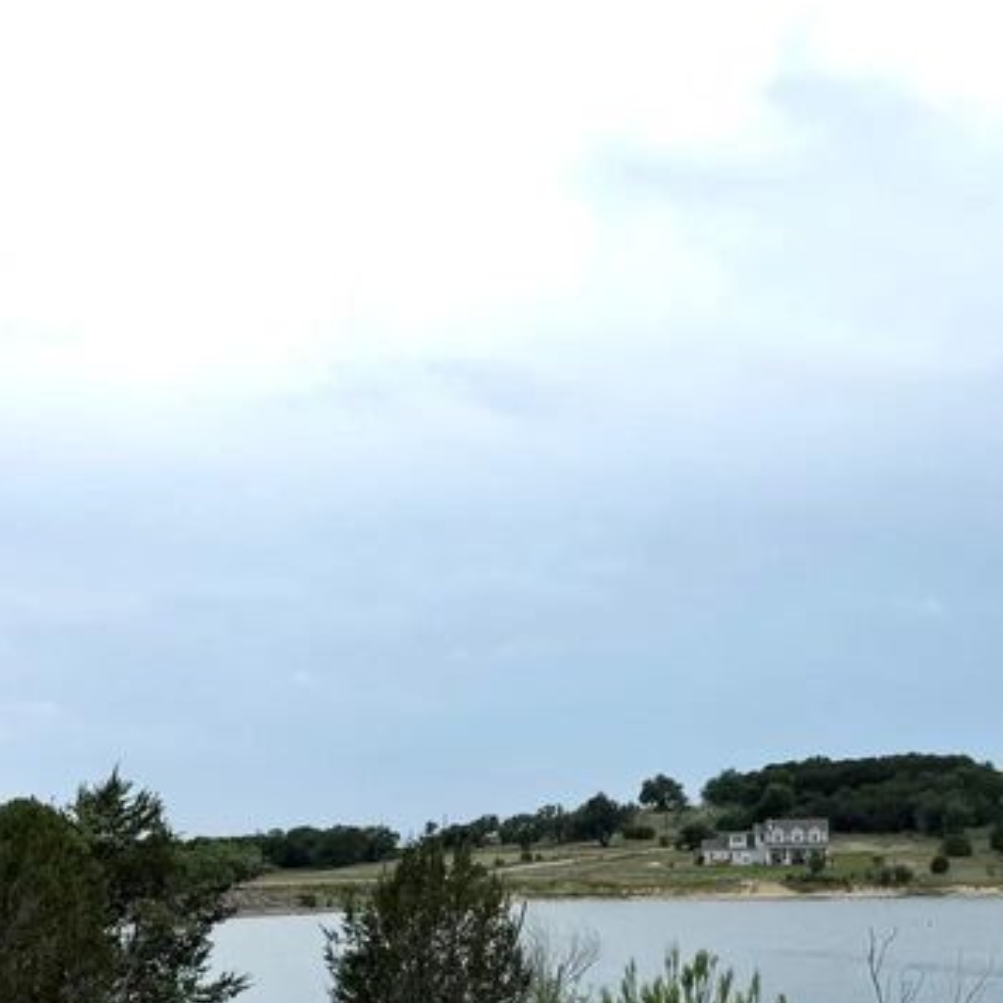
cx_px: 716
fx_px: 2000
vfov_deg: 28.1
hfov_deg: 27.9
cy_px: 589
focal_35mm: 61
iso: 80
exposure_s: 1/5348
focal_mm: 6.76
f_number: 1.78
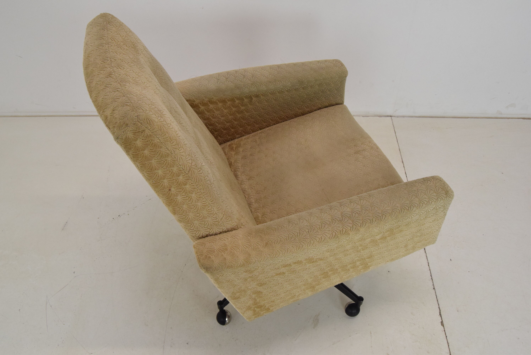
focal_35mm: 33
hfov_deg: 57.2
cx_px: 266
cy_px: 178
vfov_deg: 40.0
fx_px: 487
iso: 1600
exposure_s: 1/250
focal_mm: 22
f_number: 8
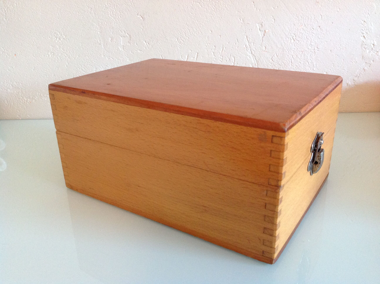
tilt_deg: -22.2
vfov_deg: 40.6
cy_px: 142
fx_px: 384
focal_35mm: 35
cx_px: 190
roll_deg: +1.3
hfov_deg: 52.7
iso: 250
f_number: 2.4
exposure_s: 1/15
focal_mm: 4.28
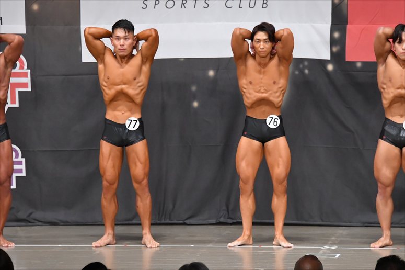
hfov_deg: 9.2
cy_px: 135
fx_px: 2530
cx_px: 202
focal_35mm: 225
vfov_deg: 6.1
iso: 6400
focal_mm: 150
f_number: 5.6
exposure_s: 1/400
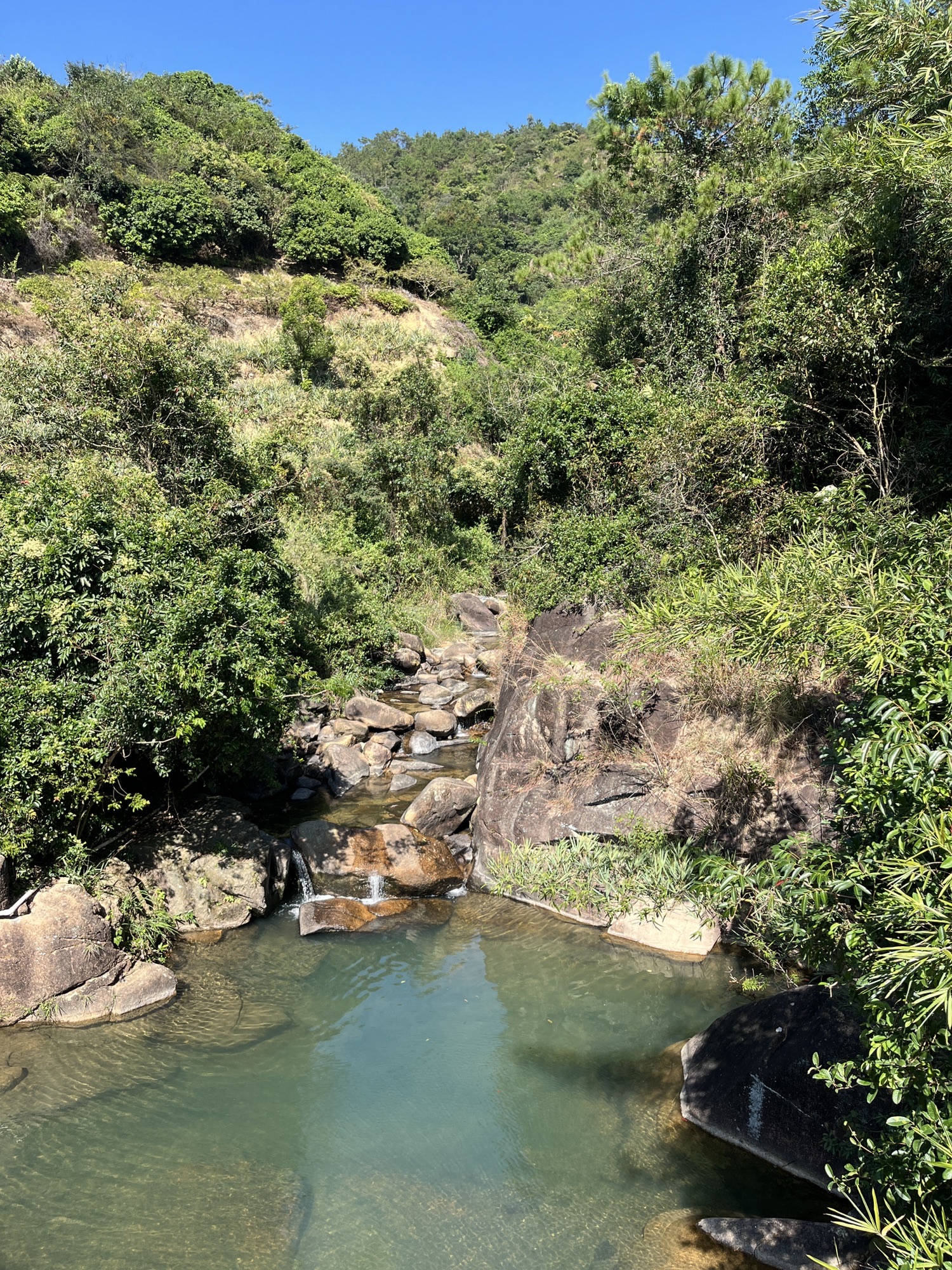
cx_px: 476
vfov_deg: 67.3
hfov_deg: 53.1
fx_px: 953
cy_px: 635
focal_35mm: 26
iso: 50
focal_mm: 5.1
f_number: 1.6
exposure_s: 1/967
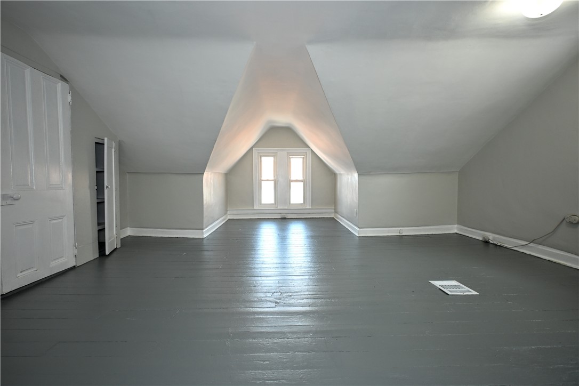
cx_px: 290
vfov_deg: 67.4
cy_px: 193
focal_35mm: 18
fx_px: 289
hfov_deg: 90.0
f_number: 4
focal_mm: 12
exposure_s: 1/60
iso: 450
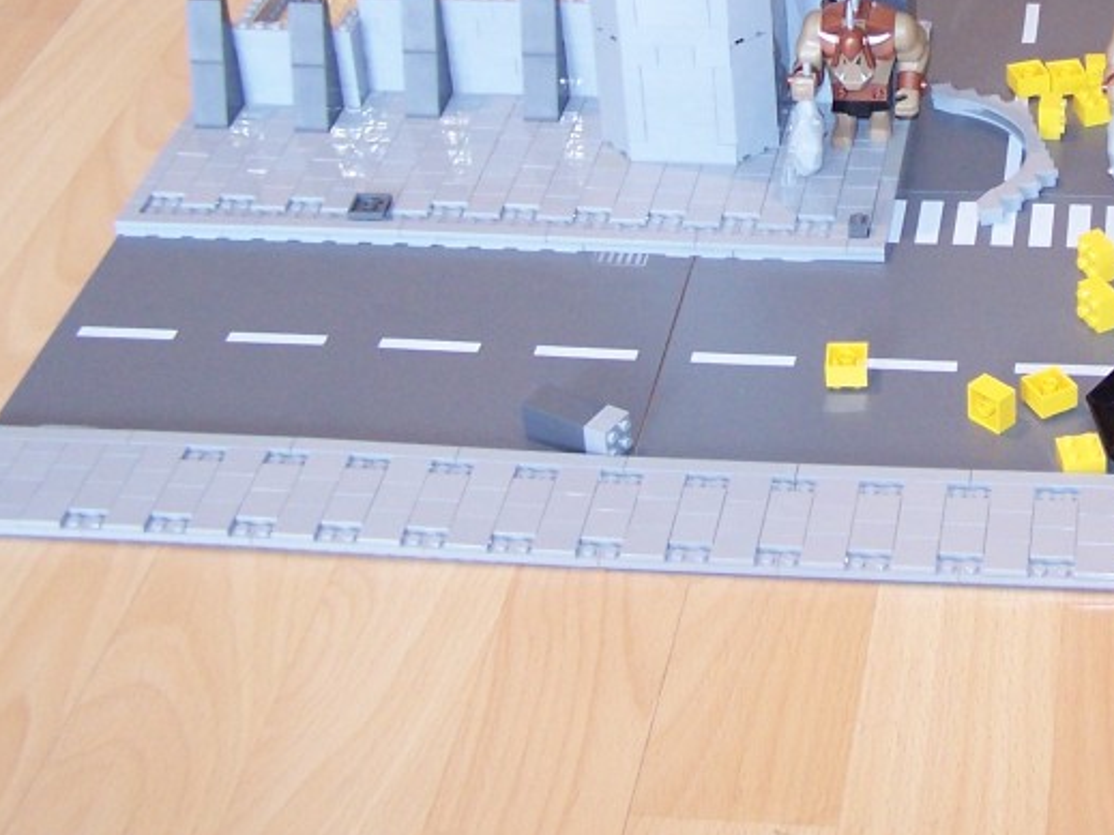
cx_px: 1043
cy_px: 120
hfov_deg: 25.1
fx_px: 2413
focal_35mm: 75
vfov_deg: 19.4
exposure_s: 1/6
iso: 140
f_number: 2.8
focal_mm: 6.3
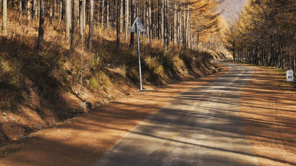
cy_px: -17
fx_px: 573
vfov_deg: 16.1
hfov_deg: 28.2
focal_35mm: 73
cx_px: 247
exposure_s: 1/250
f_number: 8
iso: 200
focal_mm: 31
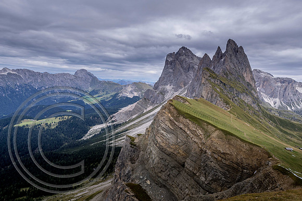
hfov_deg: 70.4
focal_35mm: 26
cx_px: 151
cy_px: 100
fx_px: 214
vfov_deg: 50.4
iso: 125
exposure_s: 1/160
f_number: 5.6
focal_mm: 17
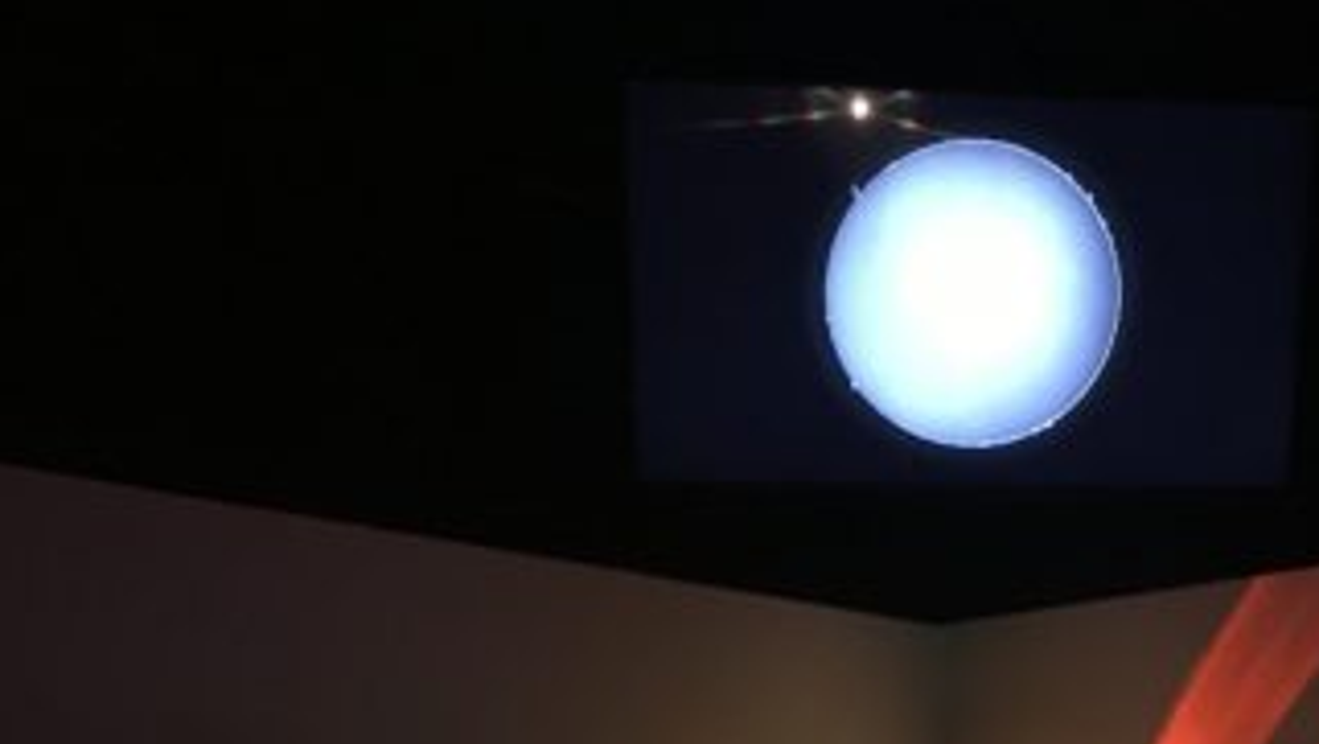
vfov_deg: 19.6
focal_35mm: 59
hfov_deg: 34.3
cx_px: 1060
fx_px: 2065
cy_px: 814
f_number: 2.2
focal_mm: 4.15
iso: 200
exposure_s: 1/17
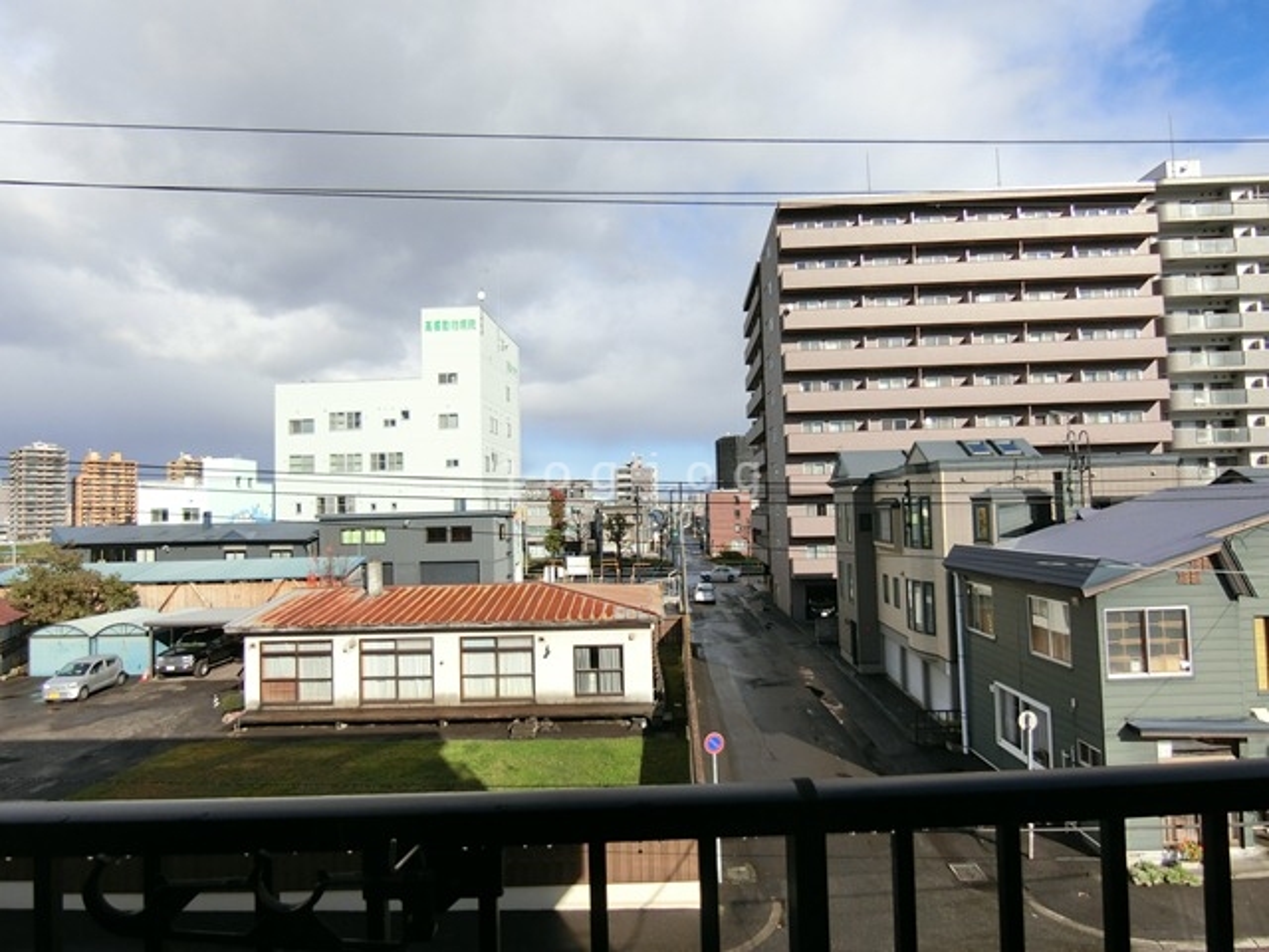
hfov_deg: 84.7
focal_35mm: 19
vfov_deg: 68.7
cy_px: 476
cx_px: 634
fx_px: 697
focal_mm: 4.06
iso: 80
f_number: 6.9
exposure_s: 1/250
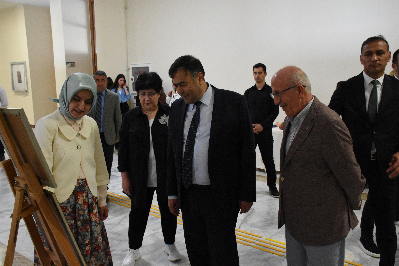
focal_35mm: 33
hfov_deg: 57.2
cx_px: 200
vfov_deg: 40.0
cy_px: 133
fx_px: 366
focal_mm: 22
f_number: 5.6
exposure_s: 1/100
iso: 6400
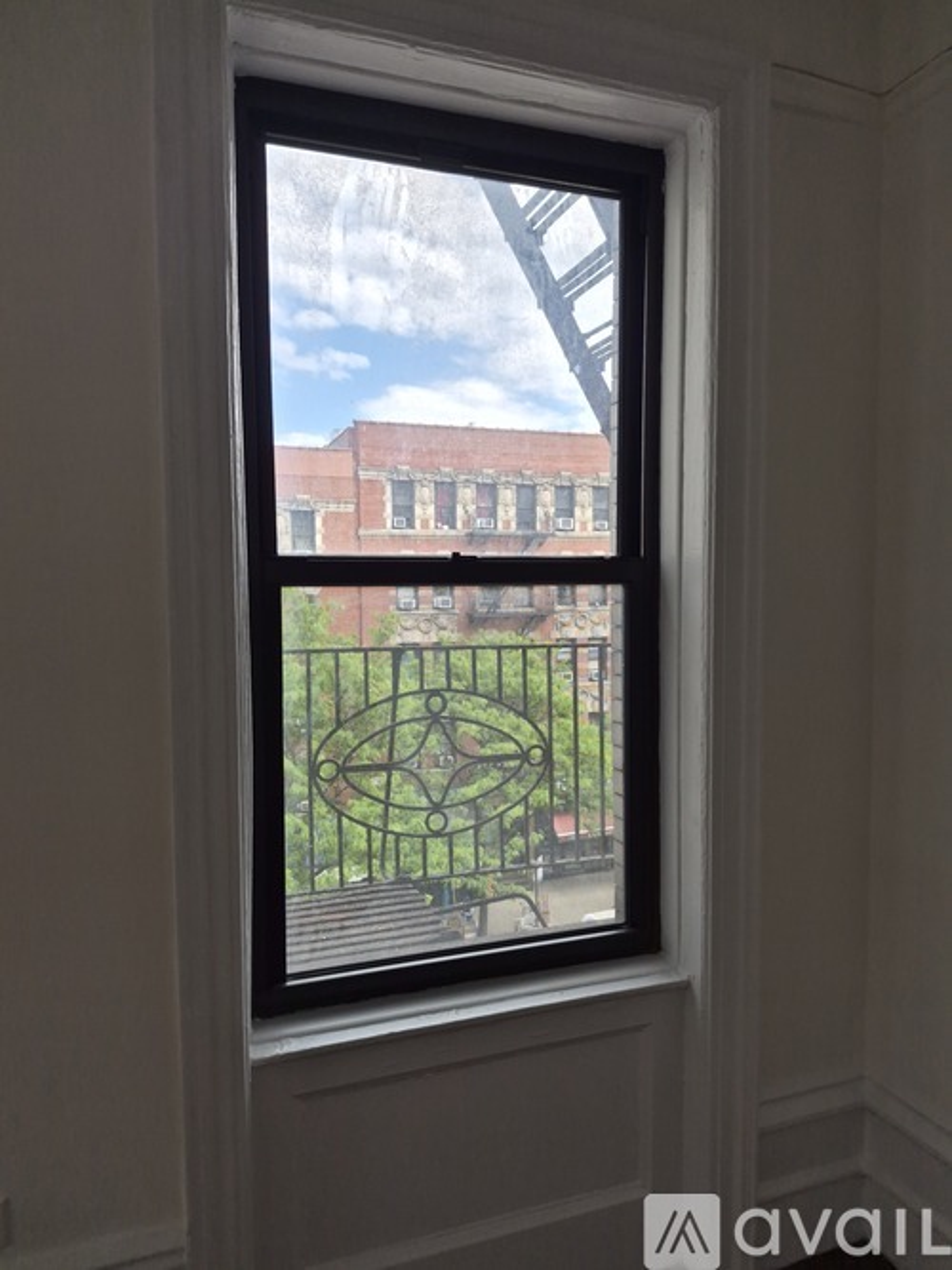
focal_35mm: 23
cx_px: 476
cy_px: 635
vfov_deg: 73.9
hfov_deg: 58.9
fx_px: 844
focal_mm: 5.4
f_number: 1.8
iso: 80
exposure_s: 1/2080
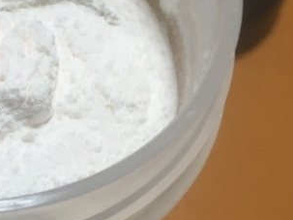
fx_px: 829
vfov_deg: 14.9
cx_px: -21
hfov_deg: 19.3
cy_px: 207
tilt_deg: -60.5
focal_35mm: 98
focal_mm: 4.15
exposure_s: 1/30
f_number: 2.2
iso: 50
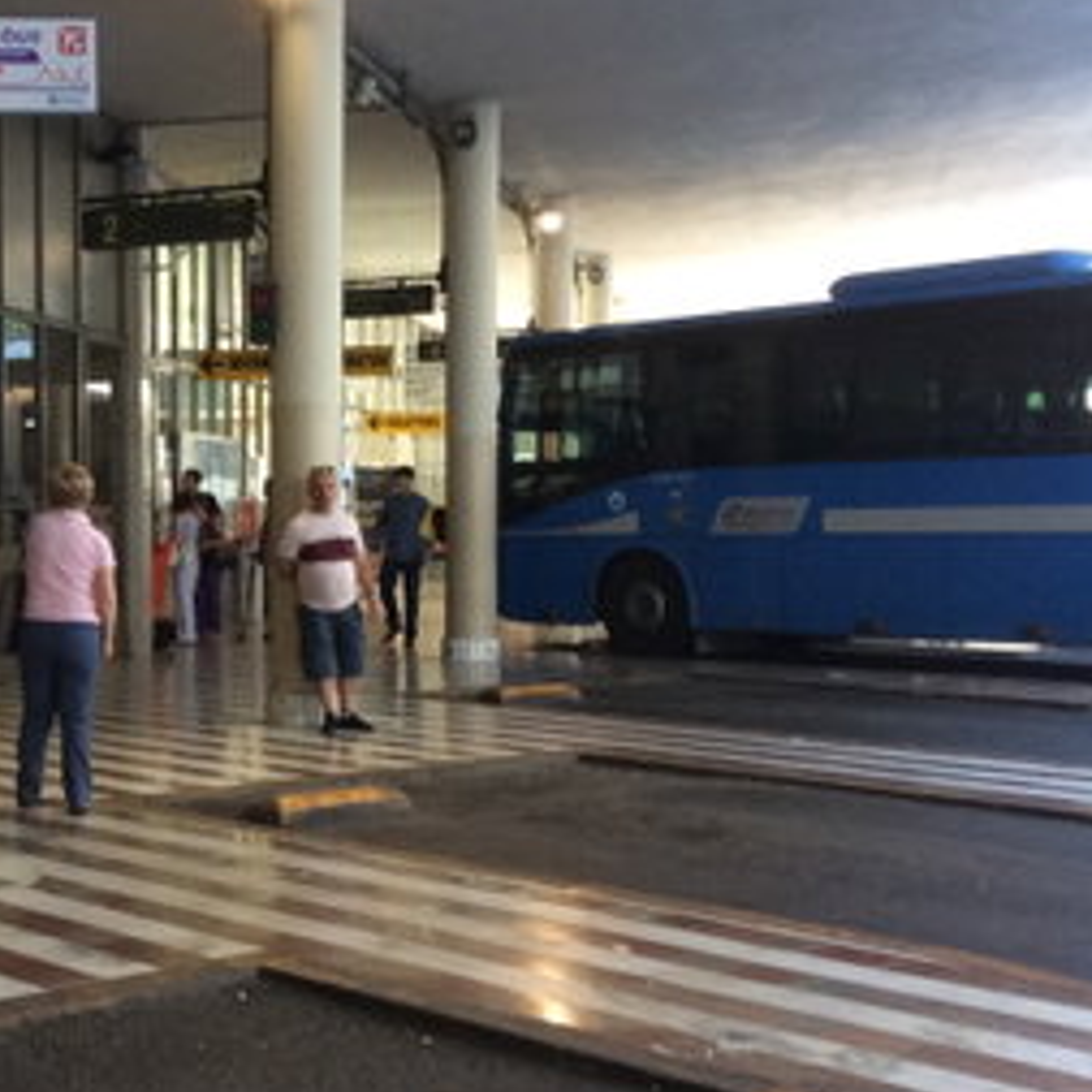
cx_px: 145
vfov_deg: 29.5
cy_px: 574
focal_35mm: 58
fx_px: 2070
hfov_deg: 28.6
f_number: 2.4
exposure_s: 1/24
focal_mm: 3.3
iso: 100
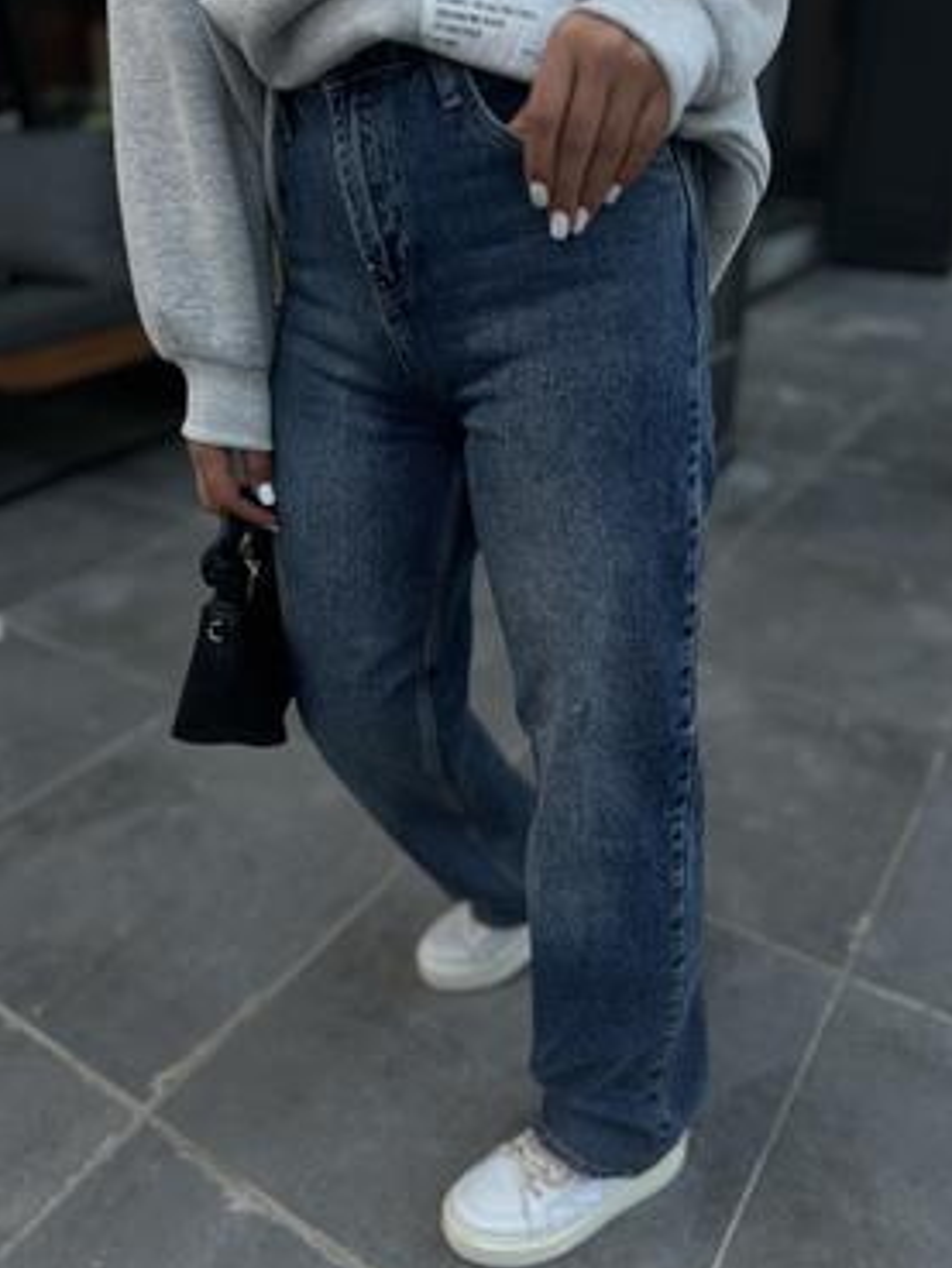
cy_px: 670
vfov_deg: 67.2
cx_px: 512
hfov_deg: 53.0
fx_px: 953
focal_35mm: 26
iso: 80
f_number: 1.78
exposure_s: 1/437
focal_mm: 6.86
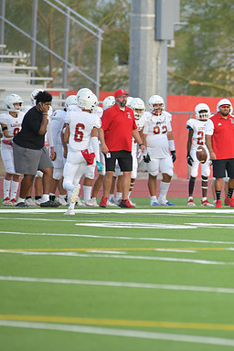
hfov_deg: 3.0
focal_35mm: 453
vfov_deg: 4.6
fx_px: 4416
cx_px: 261
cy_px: 175
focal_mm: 300
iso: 800
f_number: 3.5
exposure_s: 1/1250
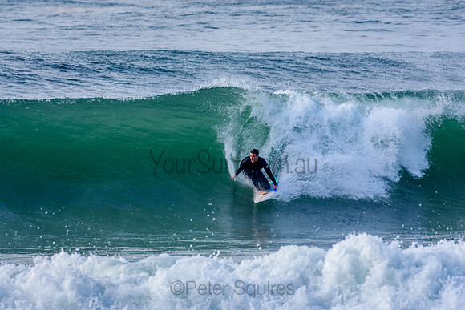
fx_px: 9689
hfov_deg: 2.7
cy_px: 155
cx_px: 232
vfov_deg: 1.8
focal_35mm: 750
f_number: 8
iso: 100
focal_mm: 500
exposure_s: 1/160
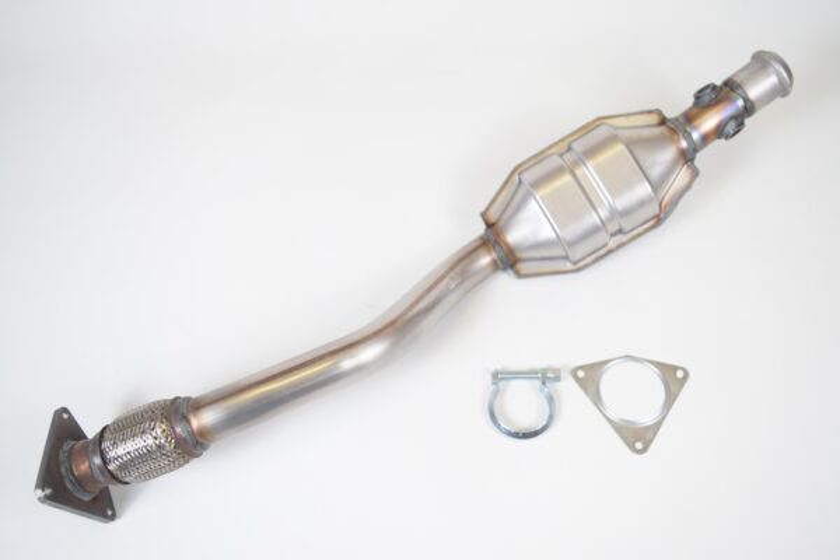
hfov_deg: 55.1
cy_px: 280
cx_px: 420
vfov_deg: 38.4
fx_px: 805
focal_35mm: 34
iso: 320
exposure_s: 1/60
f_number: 3.8
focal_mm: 23
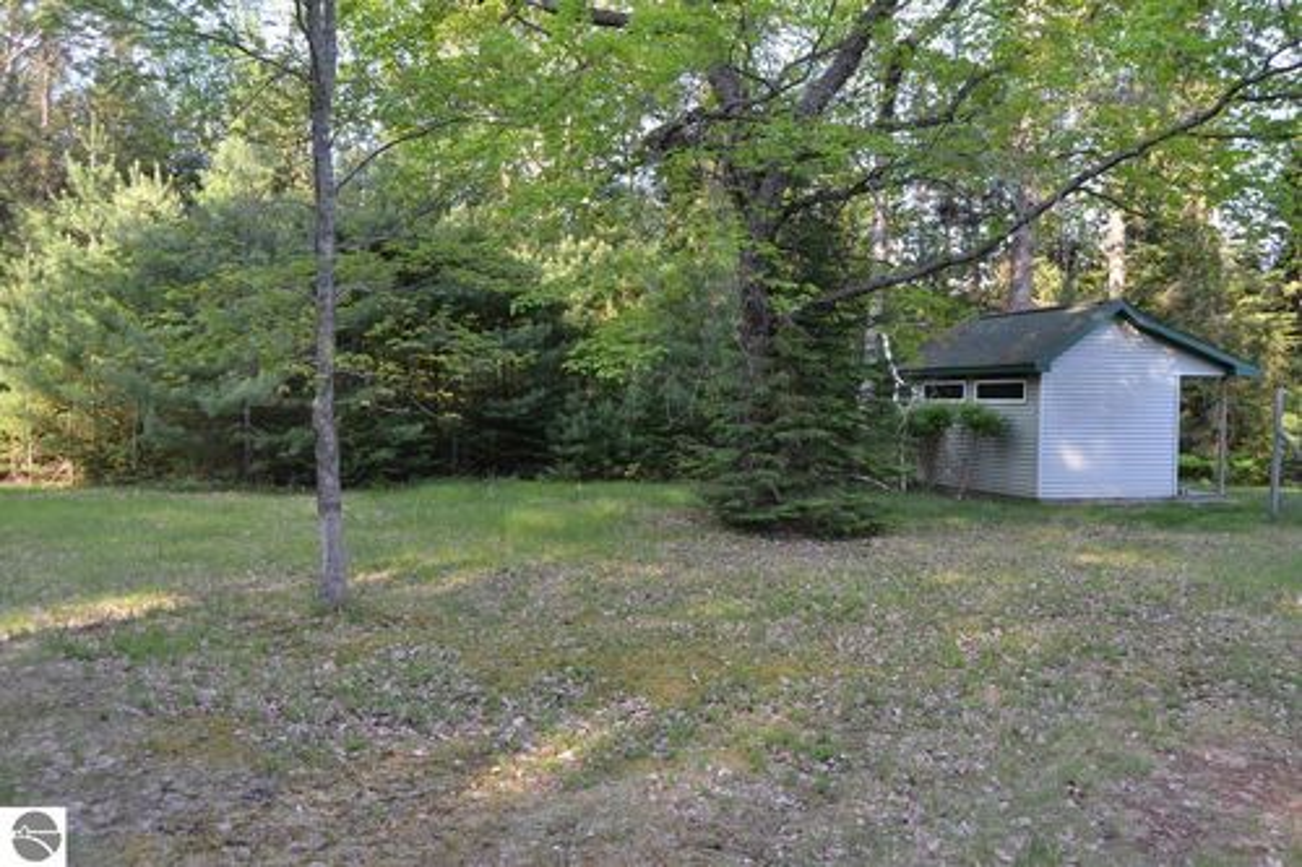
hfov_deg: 61.9
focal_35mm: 30
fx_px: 1085
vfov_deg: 43.6
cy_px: 434
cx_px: 651
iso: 250
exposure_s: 1/125
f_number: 5.6
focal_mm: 20
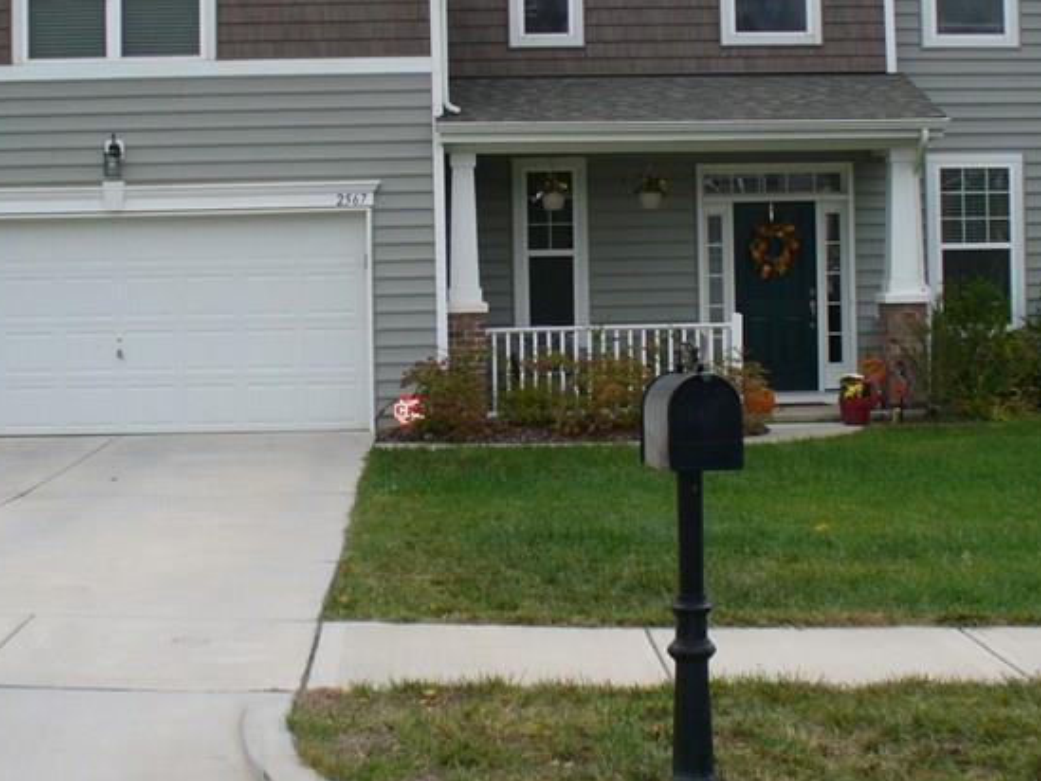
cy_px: 239
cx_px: 552
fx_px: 2075
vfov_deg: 21.2
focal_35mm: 69
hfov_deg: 28.2
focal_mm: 6.1
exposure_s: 1/500
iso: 80
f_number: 2.8
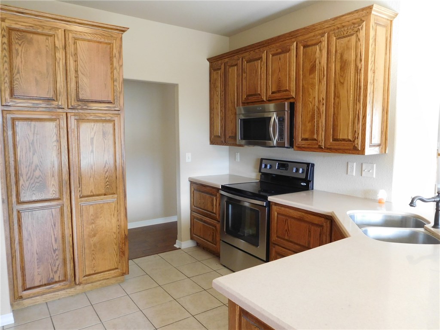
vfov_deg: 54.9
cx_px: 220
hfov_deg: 69.4
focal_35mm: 25
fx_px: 318
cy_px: 165
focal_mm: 4.5
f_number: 3.4
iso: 280
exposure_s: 1/30
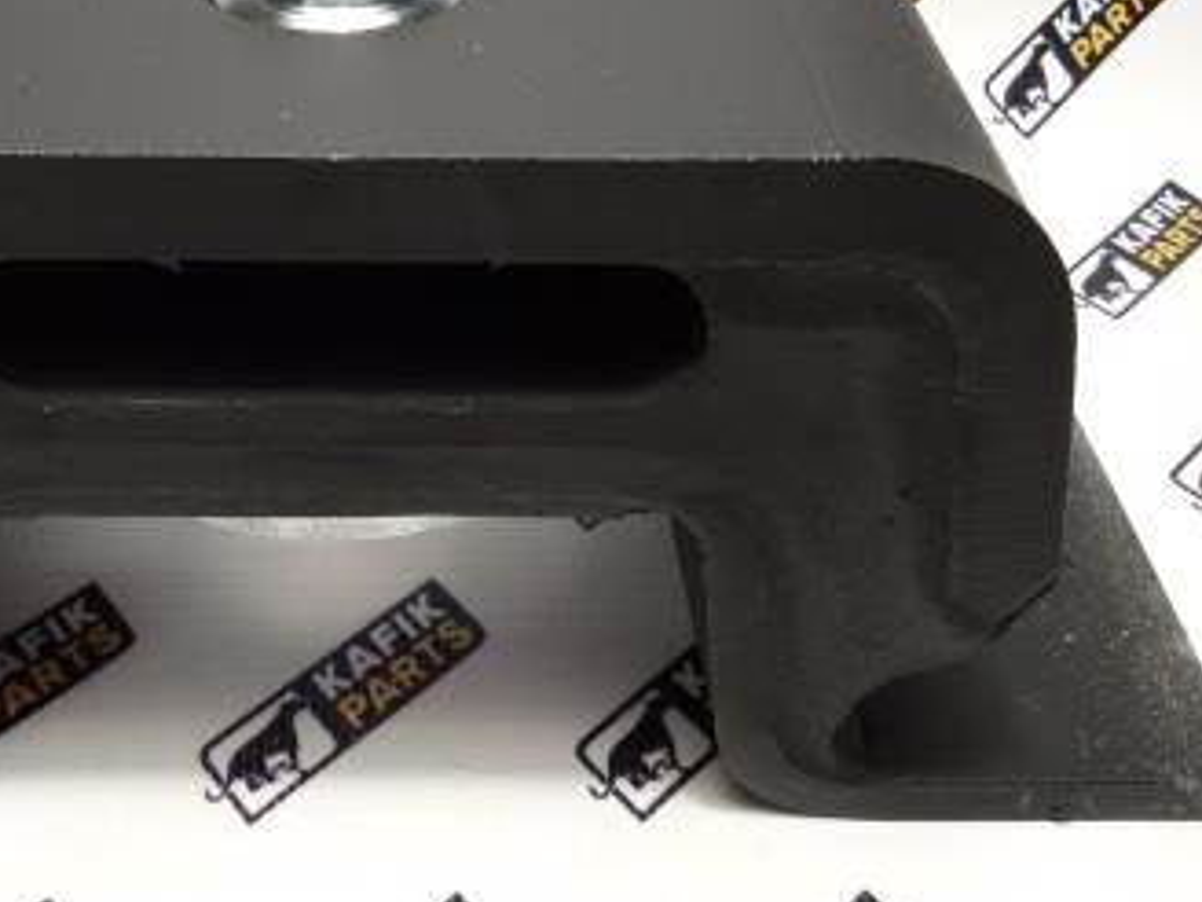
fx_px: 1771
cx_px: 330
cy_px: 372
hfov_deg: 36.8
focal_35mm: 51
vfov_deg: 28.5
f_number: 2.4
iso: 100
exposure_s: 1/33
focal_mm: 2.93
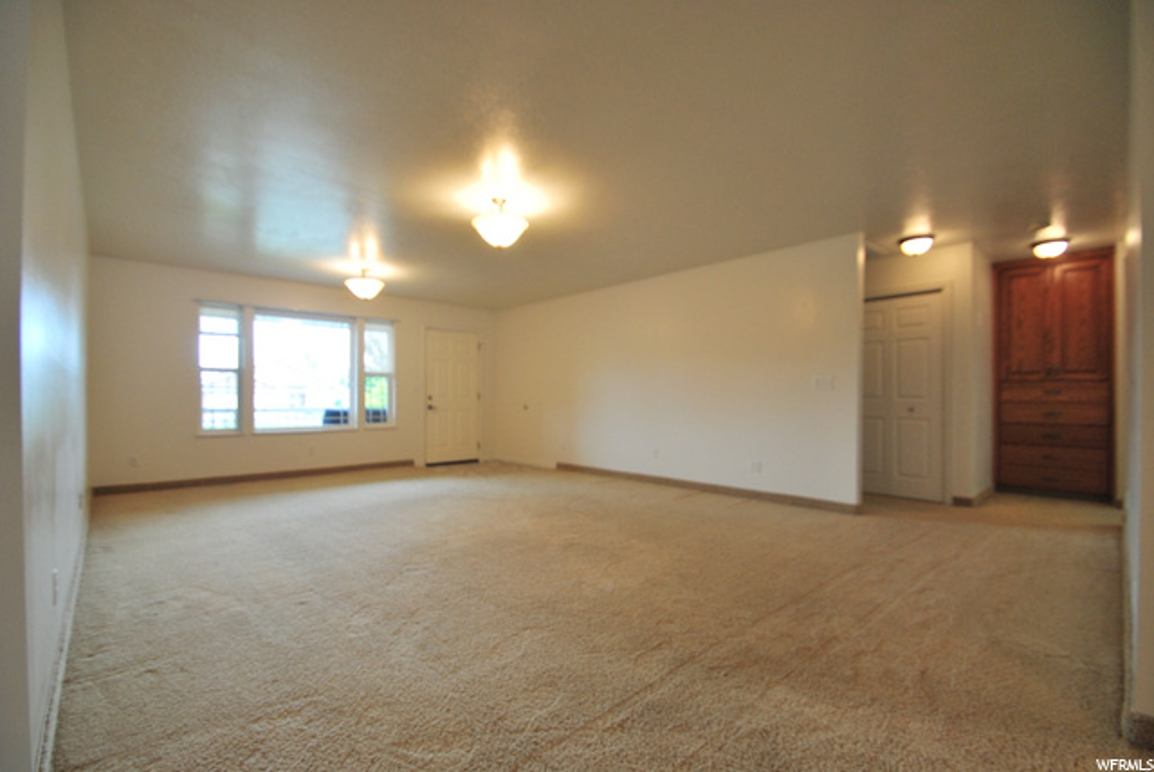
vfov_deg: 77.4
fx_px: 481
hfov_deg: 100.3
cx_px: 577
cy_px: 386
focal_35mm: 15
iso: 280
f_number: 3.5
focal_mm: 10
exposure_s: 1/60
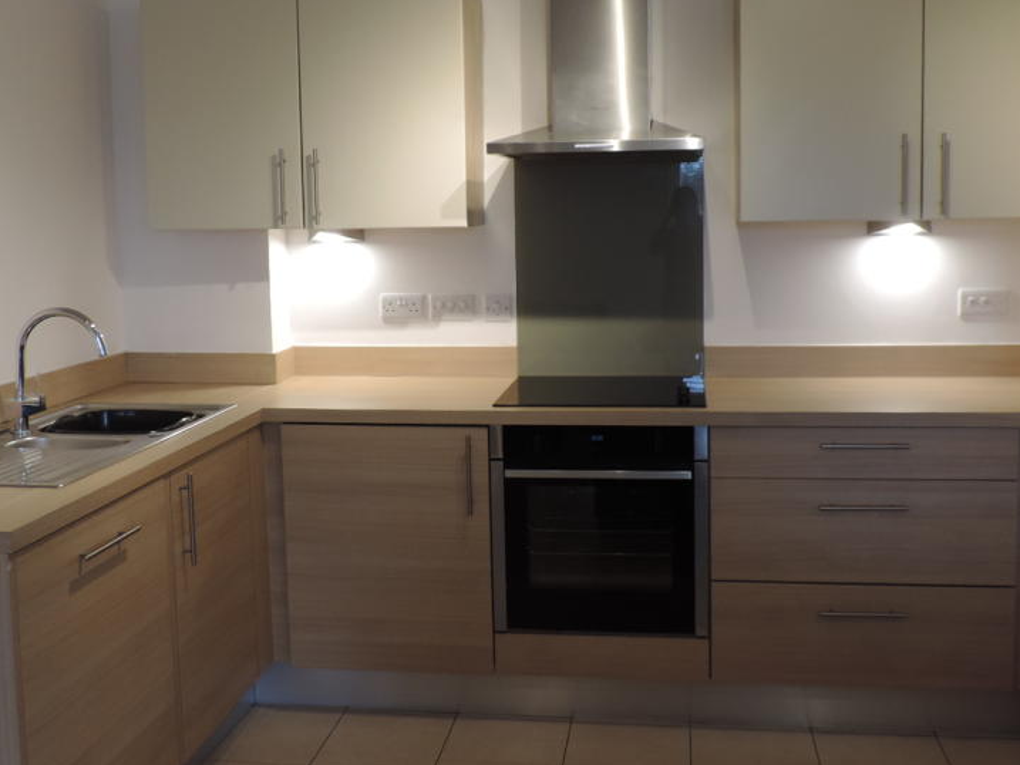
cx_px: 511
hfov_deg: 46.8
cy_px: 304
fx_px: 1179
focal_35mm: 40
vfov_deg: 35.8
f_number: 3.1
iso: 140
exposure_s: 1/30
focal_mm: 4.9
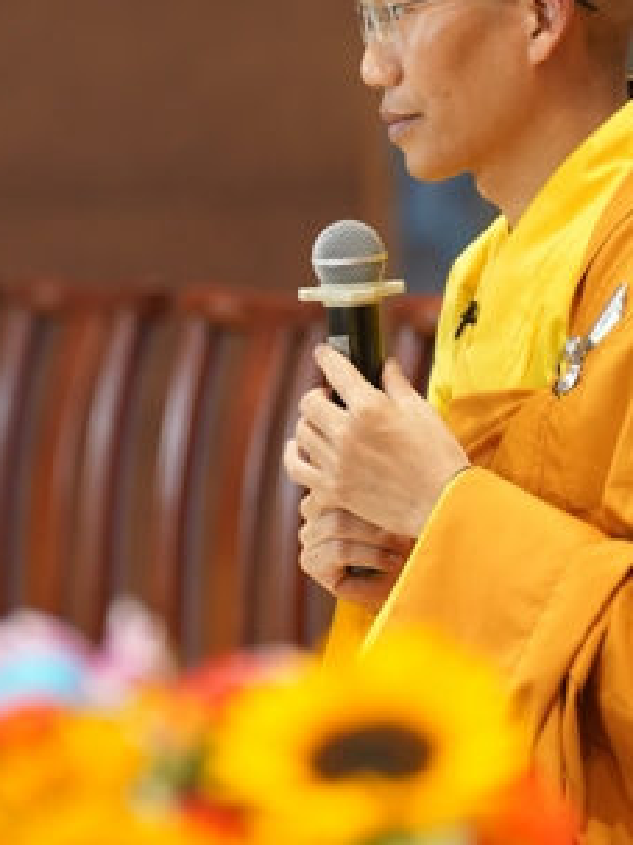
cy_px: 346
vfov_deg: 6.7
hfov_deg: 5.0
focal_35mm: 295
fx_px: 7198
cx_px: 344
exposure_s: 1/160
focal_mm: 143
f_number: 2.8
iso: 2000
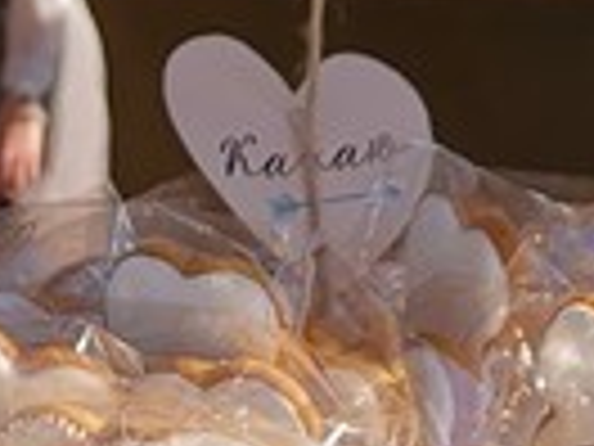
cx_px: -45
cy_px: 543
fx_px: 2454
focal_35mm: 143
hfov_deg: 13.5
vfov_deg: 10.2
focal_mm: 5.58
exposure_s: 1/1196
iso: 50
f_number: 1.8
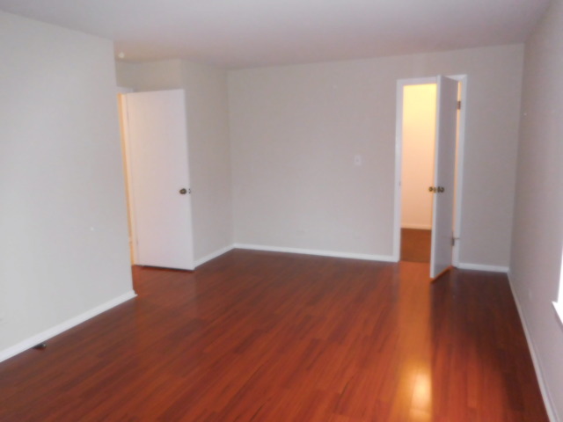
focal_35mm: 25
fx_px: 407
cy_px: 211
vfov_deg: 54.9
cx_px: 282
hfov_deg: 69.4
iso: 560
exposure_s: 1/25
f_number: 3.3
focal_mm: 4.5
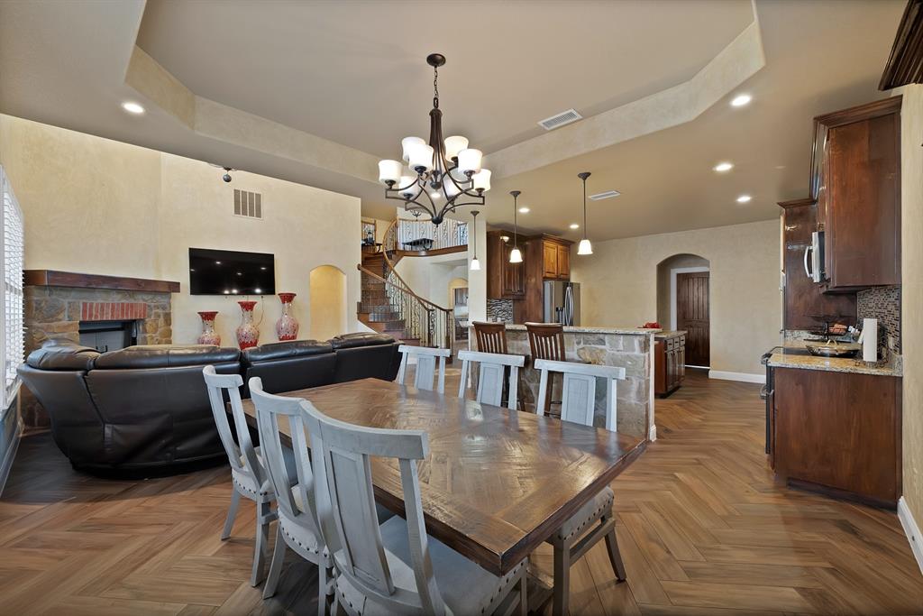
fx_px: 359
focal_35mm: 14
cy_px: 308
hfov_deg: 104.2
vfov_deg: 81.2
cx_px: 462
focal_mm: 14
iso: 640
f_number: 9
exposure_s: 1/1.67
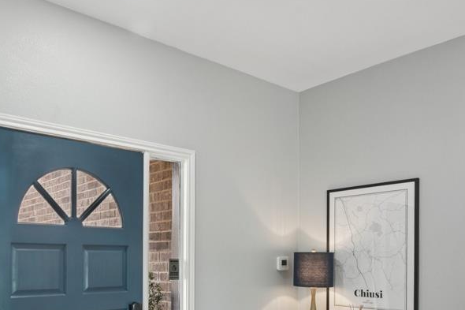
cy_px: 257
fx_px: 426
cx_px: 144
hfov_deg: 55.7
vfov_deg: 38.2
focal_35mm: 33
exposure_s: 1/15
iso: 400
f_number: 8
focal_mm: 19
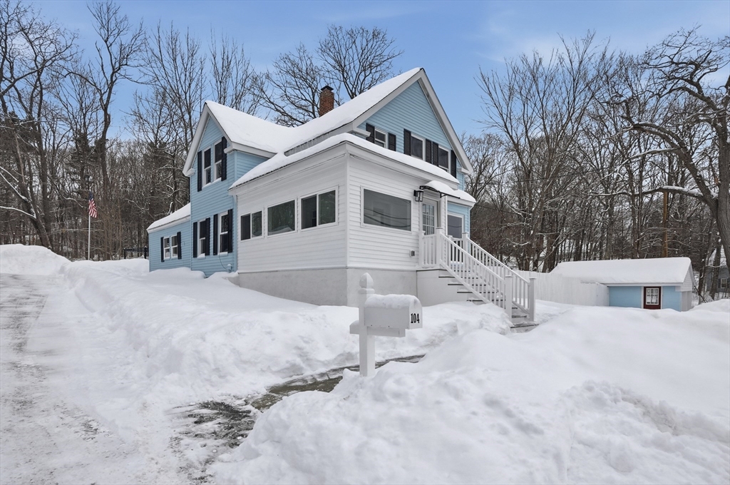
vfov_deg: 71.9
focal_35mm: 16
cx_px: 365
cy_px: 242
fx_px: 334
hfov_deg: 95.1
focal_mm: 11
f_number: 7.1
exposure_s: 1/4000
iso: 400
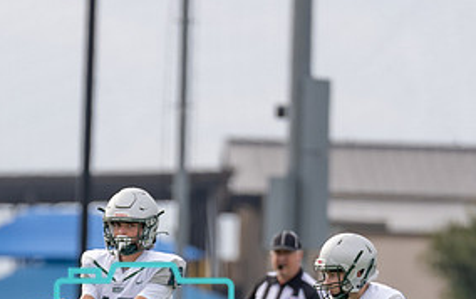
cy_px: 383
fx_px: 8919
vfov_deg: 1.9
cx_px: 128
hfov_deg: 3.1
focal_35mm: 687
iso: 100
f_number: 2.8
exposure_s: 1/1250
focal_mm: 200
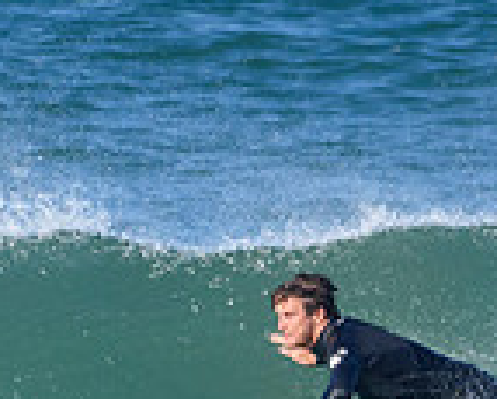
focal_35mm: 2850
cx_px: 295
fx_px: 42007
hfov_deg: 0.7
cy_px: 481
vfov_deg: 0.5
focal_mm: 500
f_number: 5.6
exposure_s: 1/4000
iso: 800
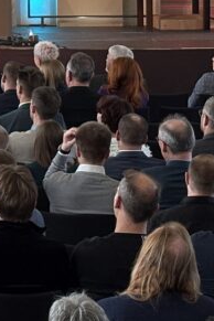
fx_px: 1694
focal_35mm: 190
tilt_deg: +1.2
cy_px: -38
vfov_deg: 10.7
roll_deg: +1.1
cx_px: -245
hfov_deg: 6.9
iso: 40
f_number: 1.6
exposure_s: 1/50
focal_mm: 5.96
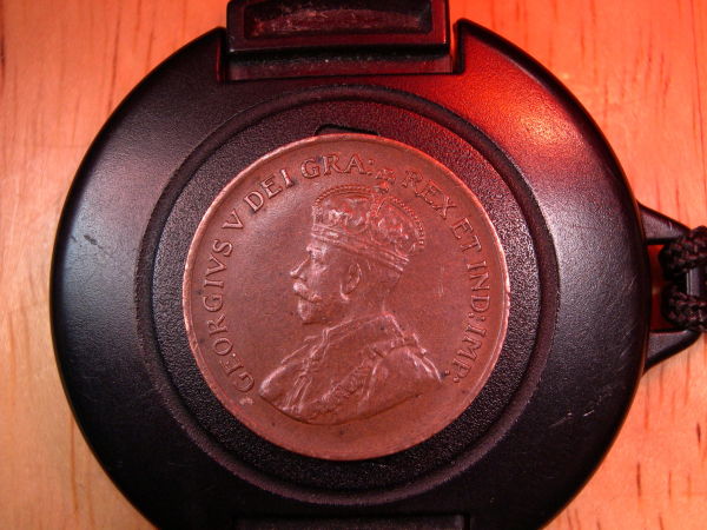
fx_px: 858
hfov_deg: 44.8
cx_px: 354
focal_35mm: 42
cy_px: 265
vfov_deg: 34.3
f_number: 8
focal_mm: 9
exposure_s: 1/60
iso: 364
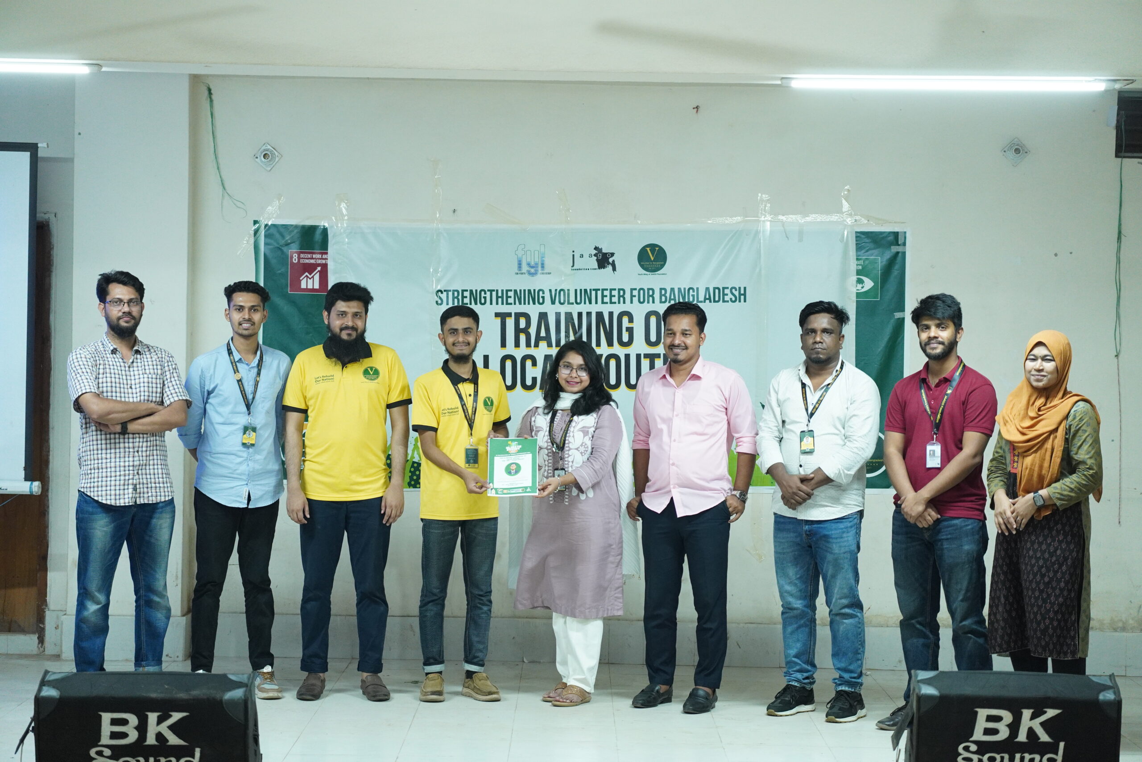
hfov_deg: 24.2
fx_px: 2665
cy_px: 381
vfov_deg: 16.3
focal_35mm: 84
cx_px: 571
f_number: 1.7
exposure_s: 1/160
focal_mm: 56
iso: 1250
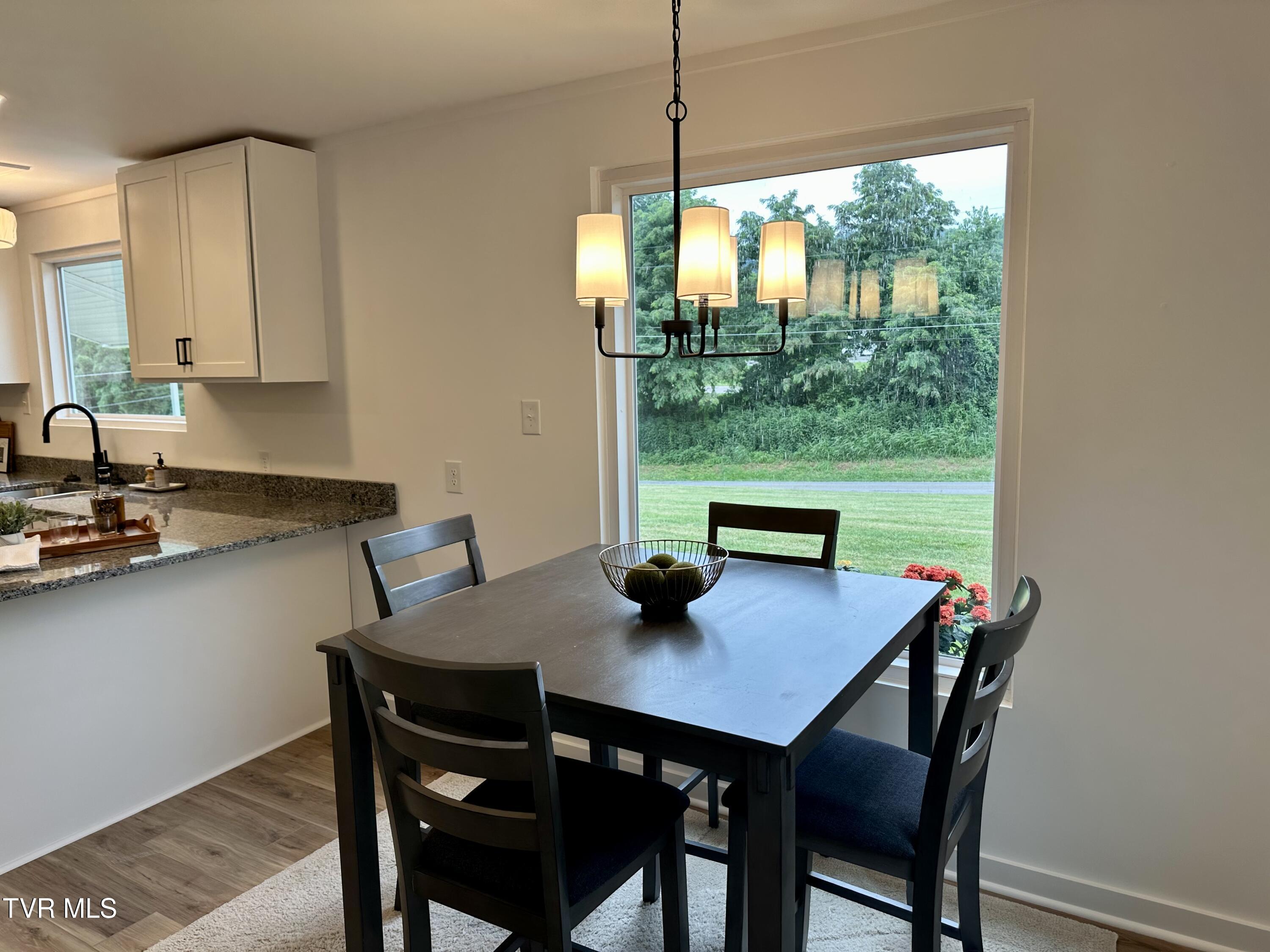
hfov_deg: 71.6
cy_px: 476
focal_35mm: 24
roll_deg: +1.6
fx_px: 881
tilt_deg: -8.4
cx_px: 635
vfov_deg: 56.8
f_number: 1.78
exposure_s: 1/120
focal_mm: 6.86
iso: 64
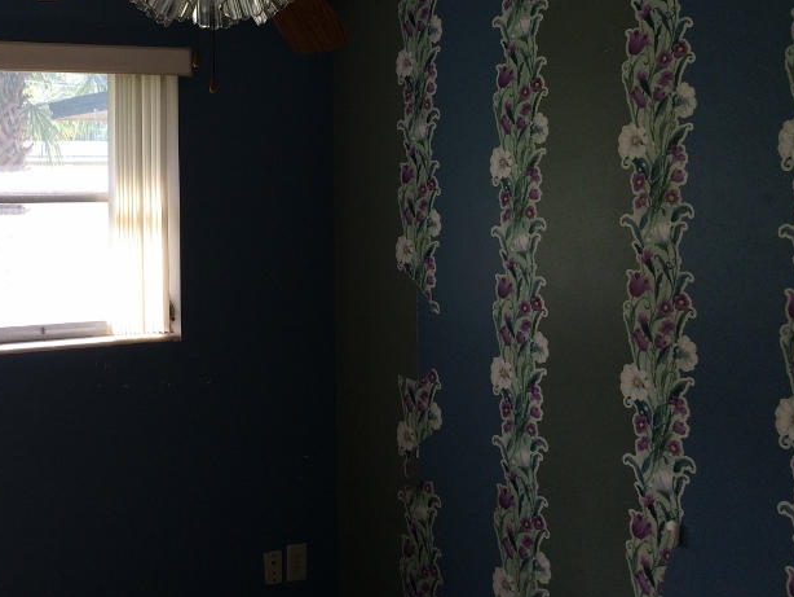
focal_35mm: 50
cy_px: 197
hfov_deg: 36.9
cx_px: 168
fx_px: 1147
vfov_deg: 28.9
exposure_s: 1/120
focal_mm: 4.12
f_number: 2.2
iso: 50
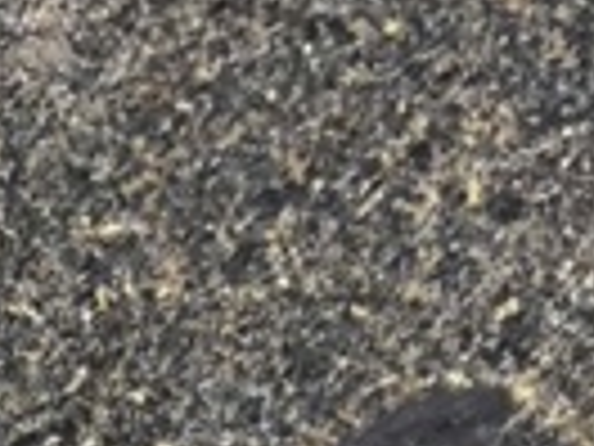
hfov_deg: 6.2
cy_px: 1194
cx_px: -961
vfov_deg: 4.8
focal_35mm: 302
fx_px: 5182
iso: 80
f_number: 1.7
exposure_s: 1/120
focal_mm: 4.71
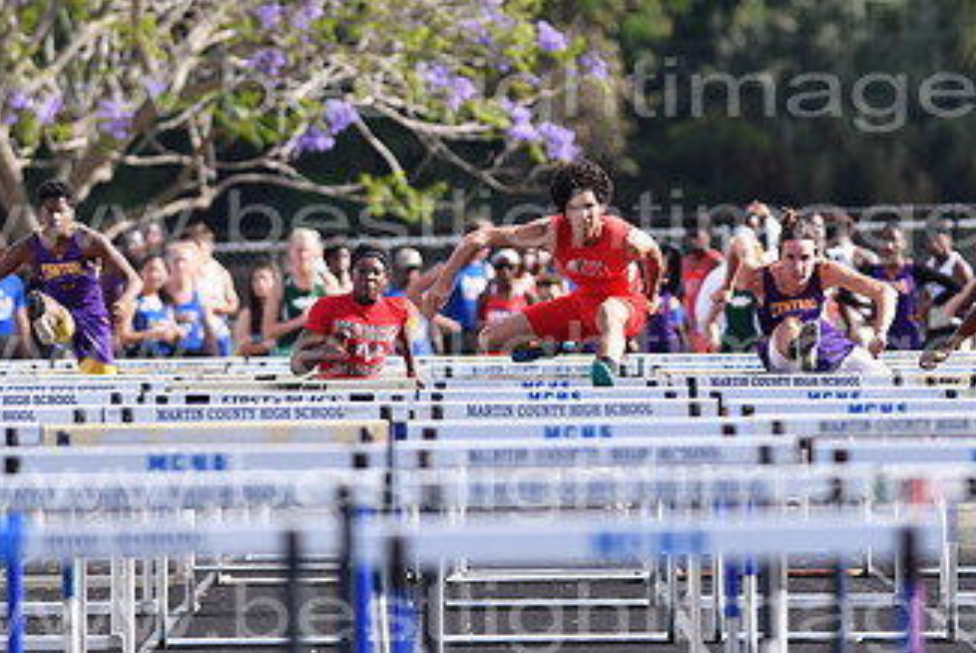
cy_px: 292
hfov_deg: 2.6
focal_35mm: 800
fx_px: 21708
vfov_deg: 1.7
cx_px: 623
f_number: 4
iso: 400
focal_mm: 300
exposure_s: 1/3200
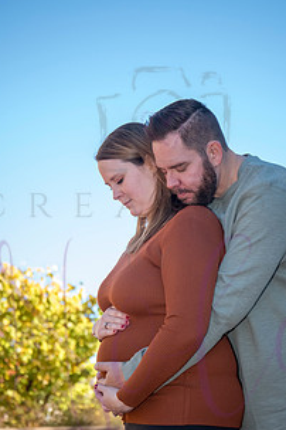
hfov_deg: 14.0
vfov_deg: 20.8
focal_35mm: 98
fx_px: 1168
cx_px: 168
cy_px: 255
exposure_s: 1/640
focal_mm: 66
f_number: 4.5
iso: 640
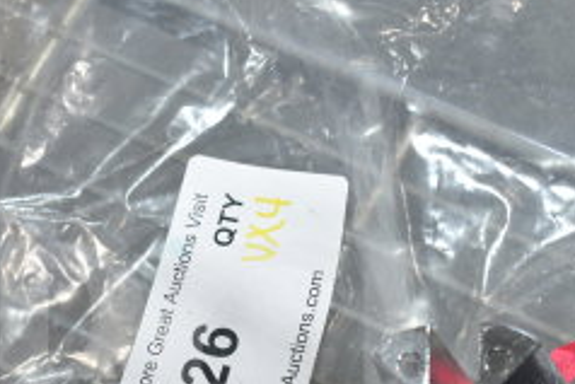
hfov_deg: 17.1
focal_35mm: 119
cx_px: 205
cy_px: 434
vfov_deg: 11.3
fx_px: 1906
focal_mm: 31
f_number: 4.2
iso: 250
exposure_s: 1/50
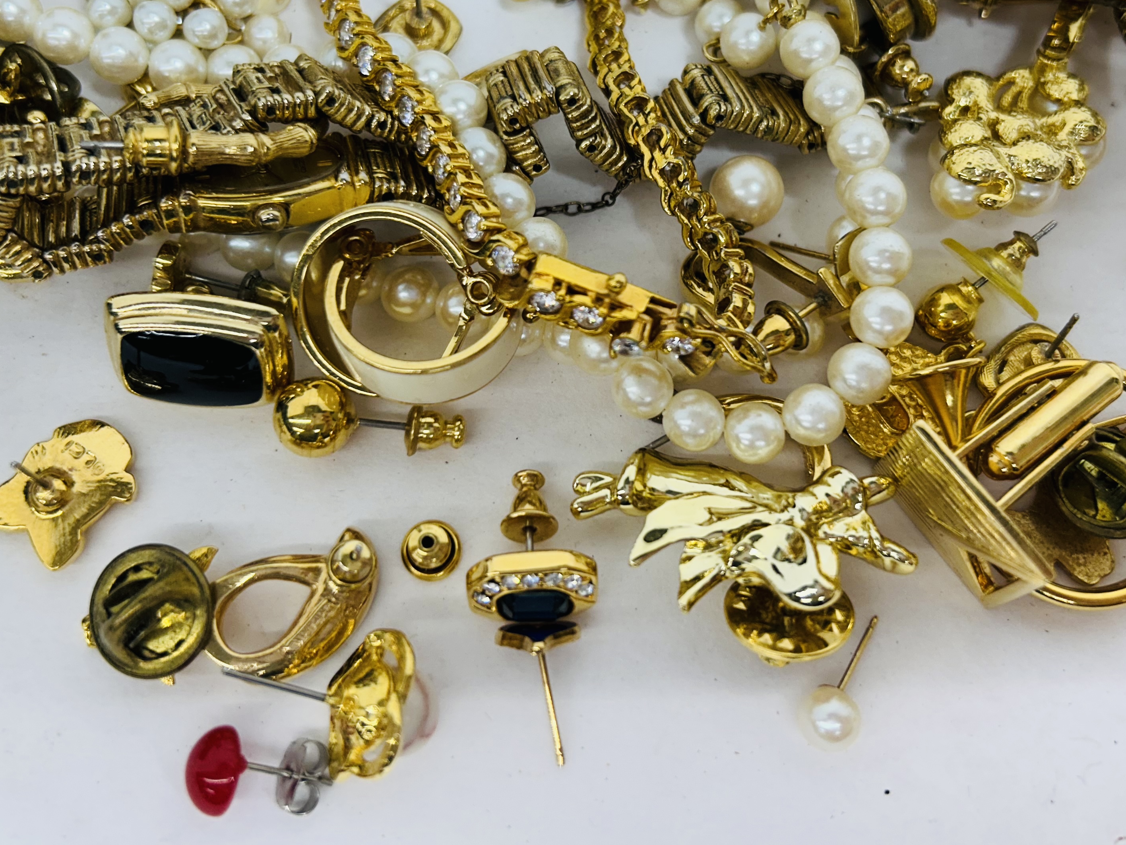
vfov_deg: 38.2
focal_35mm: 37
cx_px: 563
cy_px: 279
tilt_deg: -68.3
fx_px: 1204
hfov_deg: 50.1
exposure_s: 1/199
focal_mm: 5.7
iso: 40
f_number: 1.5
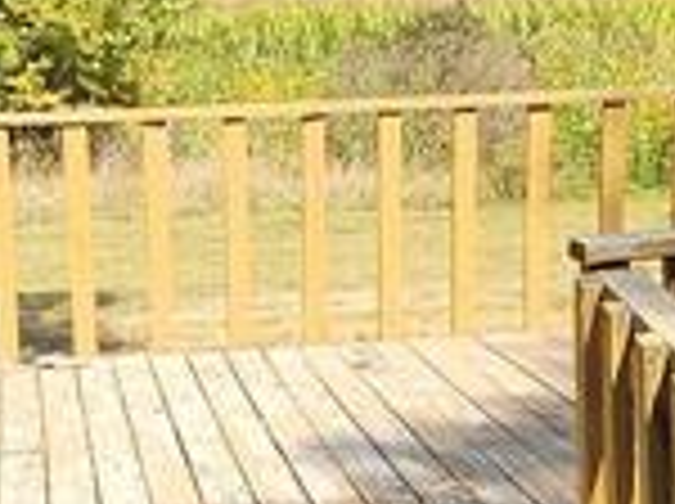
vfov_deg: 16.2
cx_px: 270
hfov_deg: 22.0
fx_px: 1733
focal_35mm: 89
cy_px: 522
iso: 50
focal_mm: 2.2
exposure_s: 1/904
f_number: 2.2
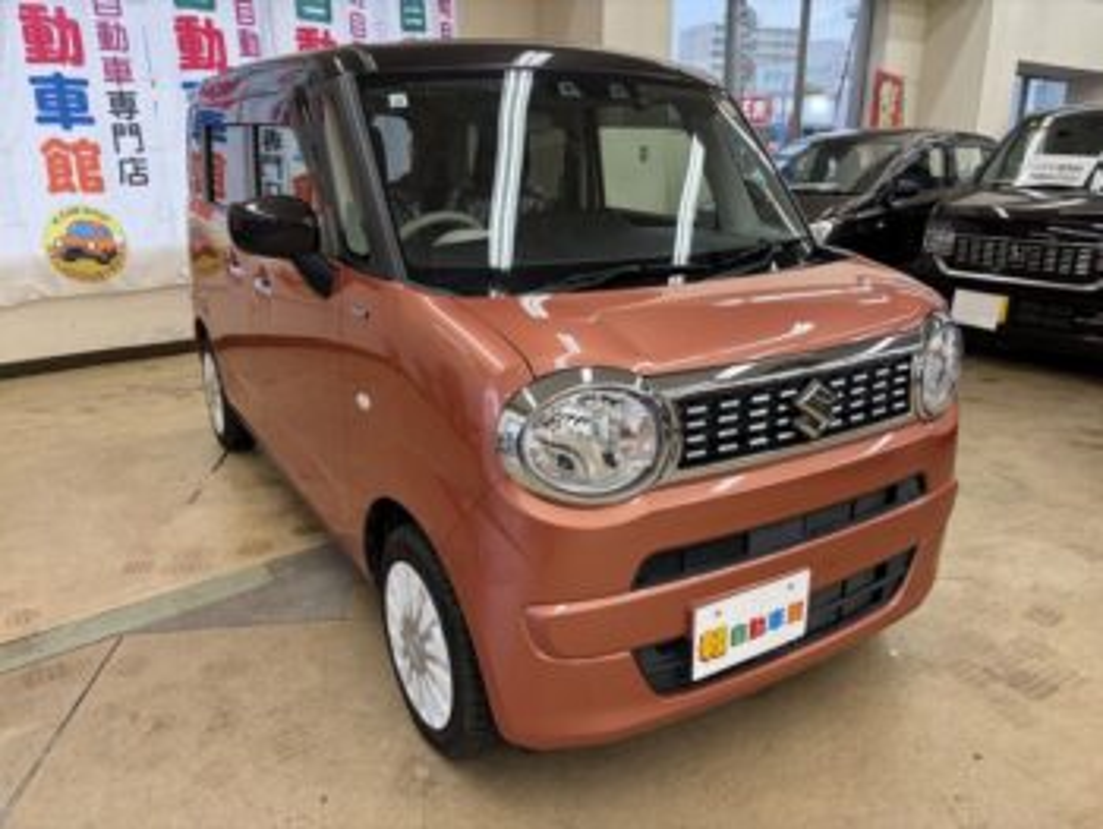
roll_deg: +0.9
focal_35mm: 26
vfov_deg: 53.1
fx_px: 829
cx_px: 552
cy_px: 414
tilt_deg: -17.6
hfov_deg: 67.3
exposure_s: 1/100
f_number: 1.6
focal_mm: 5.96
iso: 64
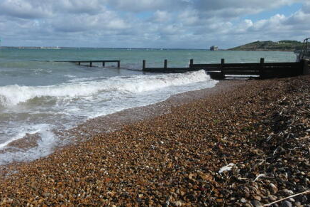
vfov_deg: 47.4
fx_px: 232
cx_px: 126
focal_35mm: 27
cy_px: 76
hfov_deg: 66.8
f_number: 8
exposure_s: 1/320
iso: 100
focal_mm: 12
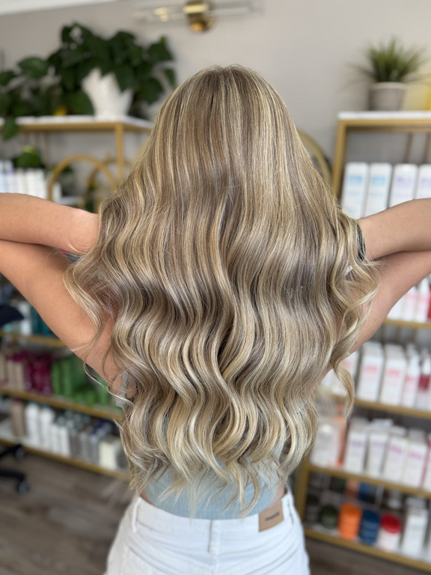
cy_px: 299
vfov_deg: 69.4
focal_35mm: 25
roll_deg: -1.1
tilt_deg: -17.1
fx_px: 415
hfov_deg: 54.9
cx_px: 215
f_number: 1.78
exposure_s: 1/120
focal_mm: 6.76
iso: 80
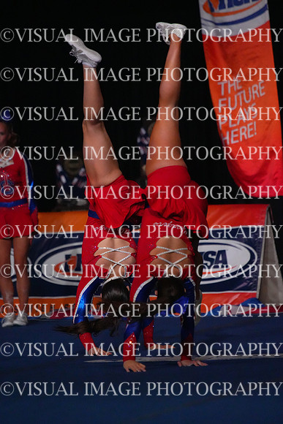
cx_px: 142
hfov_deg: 3.8
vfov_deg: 5.7
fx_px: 4242
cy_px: 212
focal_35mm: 360
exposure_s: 1/1250
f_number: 5.6
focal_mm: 360
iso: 16000
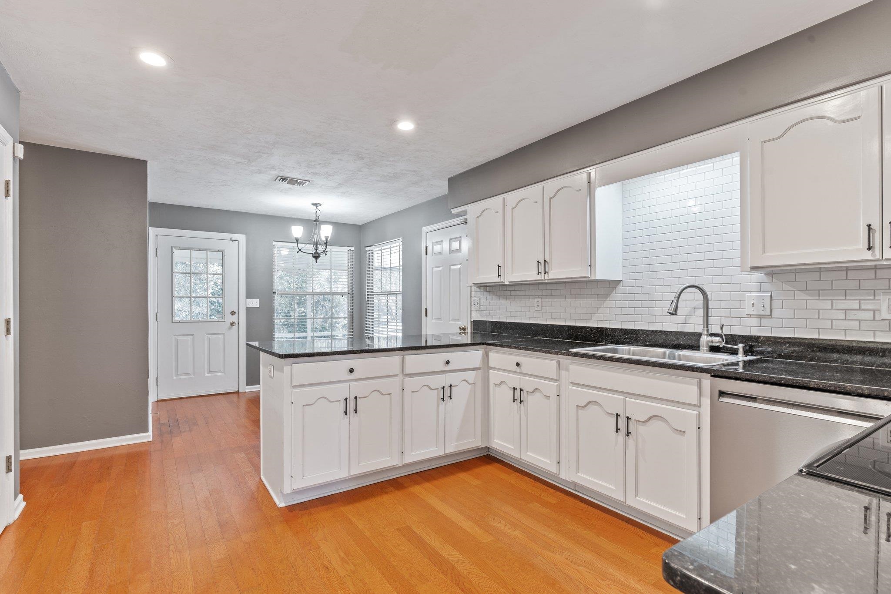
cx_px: 446
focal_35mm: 17
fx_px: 421
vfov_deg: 70.4
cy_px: 297
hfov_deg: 93.3
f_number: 9
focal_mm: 17
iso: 100
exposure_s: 5
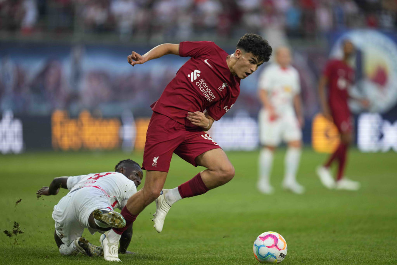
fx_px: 4411
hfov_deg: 5.2
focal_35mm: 400
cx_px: 198
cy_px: 132
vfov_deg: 3.4
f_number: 2.8
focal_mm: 400
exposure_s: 1/2000
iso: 1600
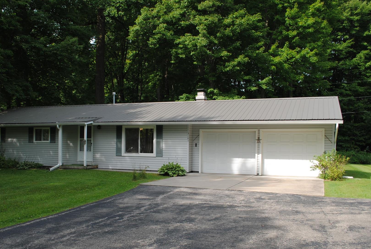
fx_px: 392
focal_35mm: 38
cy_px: 148
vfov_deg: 35.1
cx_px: 158
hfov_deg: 50.4
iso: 100
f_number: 5.6
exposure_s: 1/200
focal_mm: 20
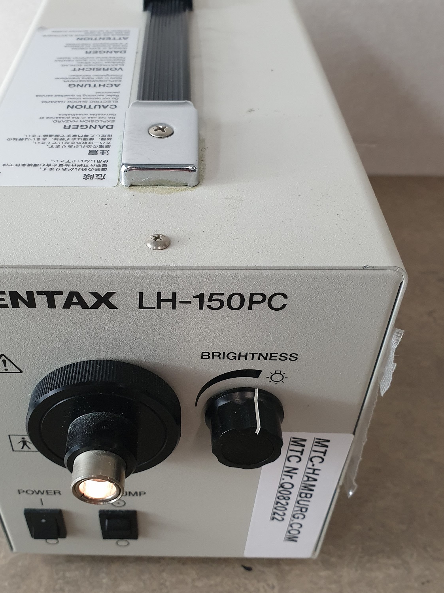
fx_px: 599
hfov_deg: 40.4
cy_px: 310
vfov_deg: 52.6
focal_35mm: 35
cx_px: 163
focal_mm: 4.3
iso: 250
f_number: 2.4
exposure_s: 1/50
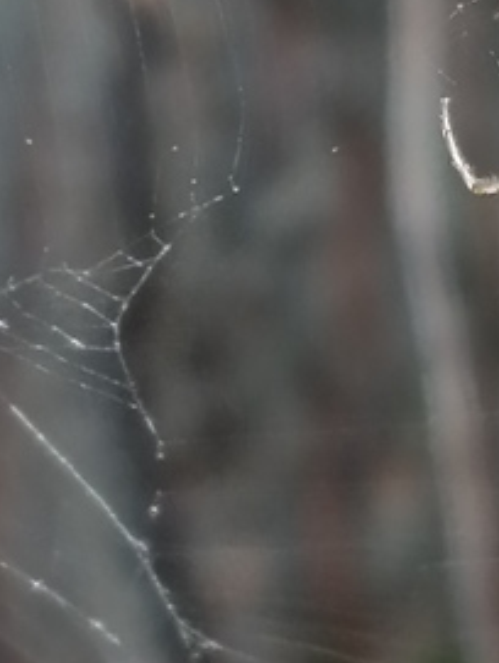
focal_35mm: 224
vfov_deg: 8.8
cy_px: 5
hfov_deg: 6.6
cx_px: 509
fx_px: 4295
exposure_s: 1/100
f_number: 1.8
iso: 80
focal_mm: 3.46
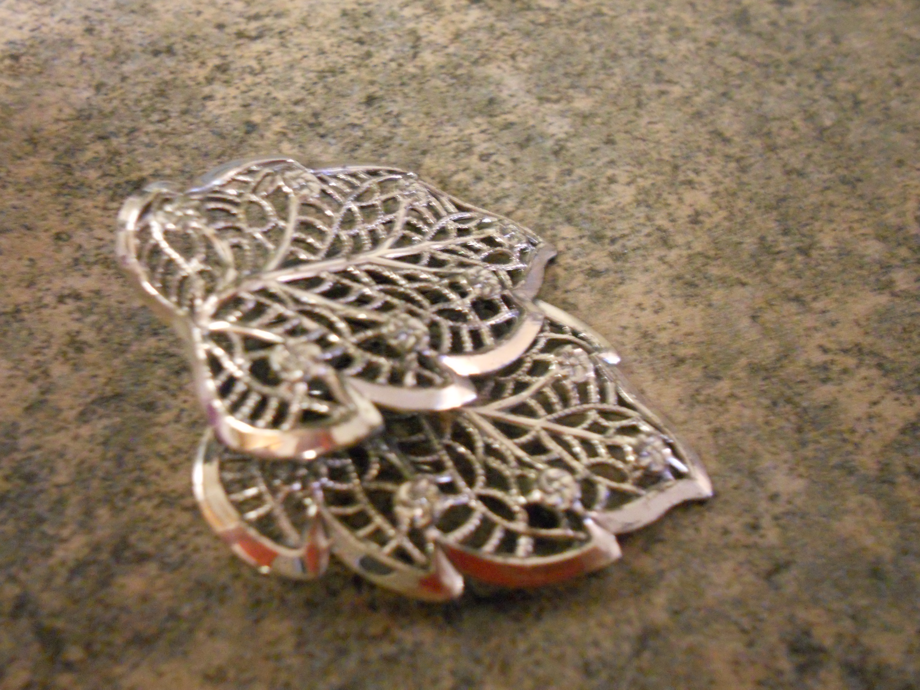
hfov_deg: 56.8
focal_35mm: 32
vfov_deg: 44.2
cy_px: 345
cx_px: 460
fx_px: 850
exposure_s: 1/6
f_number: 3.5
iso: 800
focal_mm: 5.8
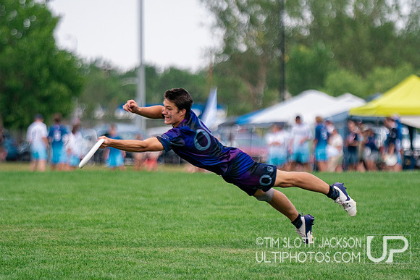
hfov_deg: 5.1
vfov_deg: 3.4
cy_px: 205
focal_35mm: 406
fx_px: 4739
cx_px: 205
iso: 400
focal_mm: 200
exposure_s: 1/3200
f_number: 2.8
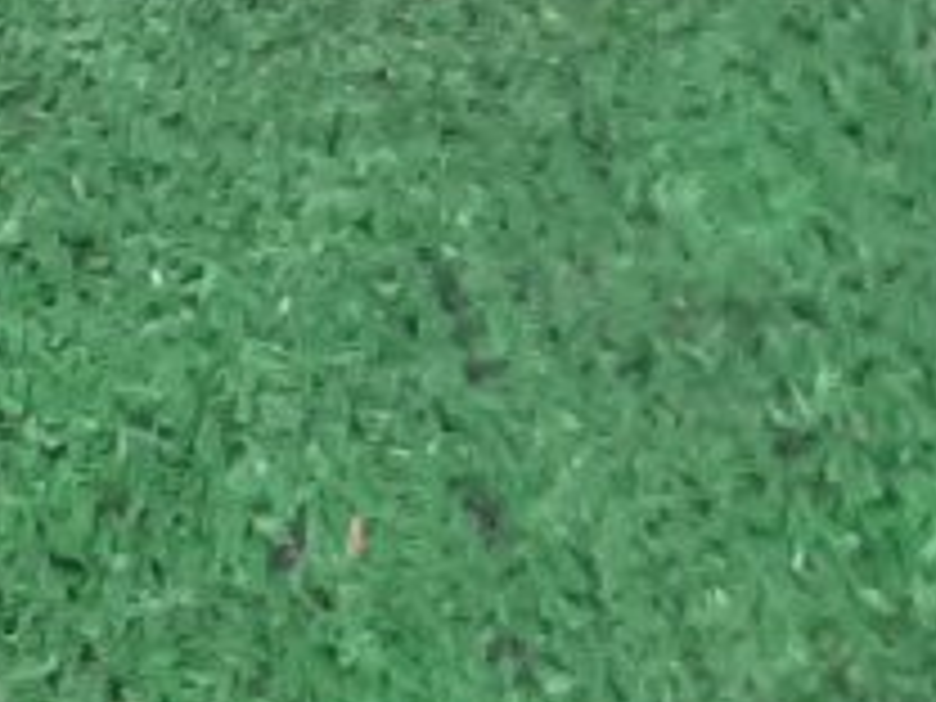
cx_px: 3204
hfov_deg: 8.4
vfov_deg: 7.1
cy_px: 2336
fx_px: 4867
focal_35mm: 180
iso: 136
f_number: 1.7
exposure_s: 1/50
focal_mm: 3.93
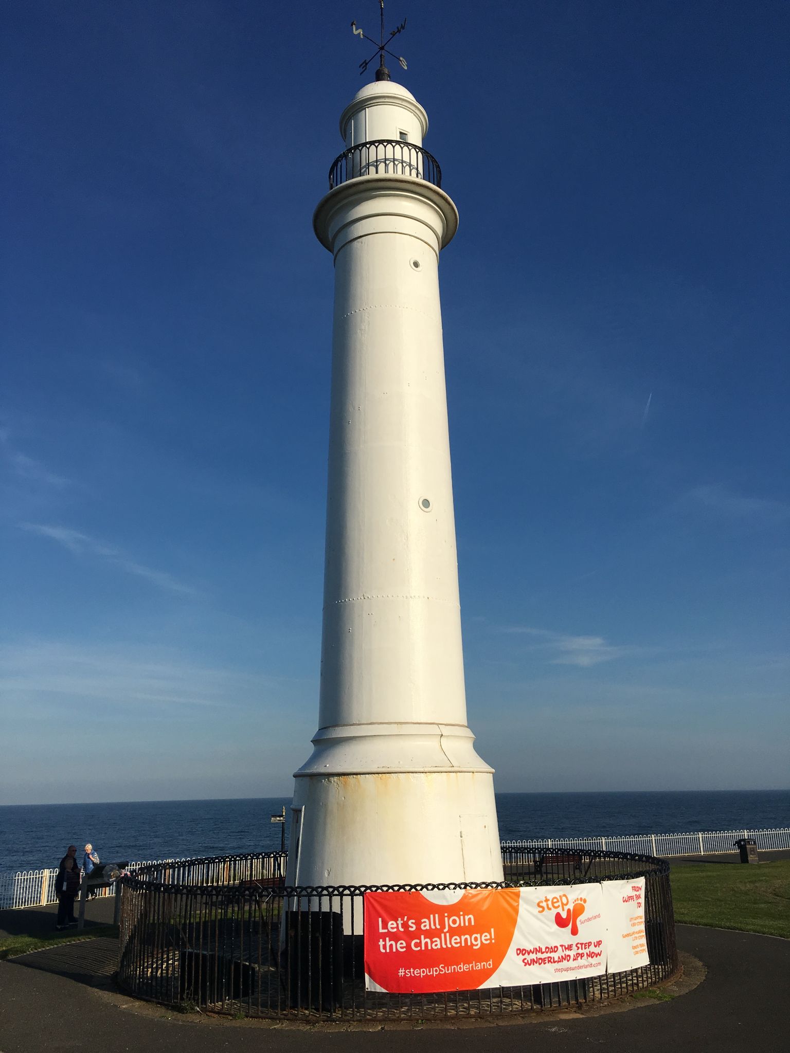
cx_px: 395
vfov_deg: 61.7
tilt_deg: +17.6
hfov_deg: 48.2
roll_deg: +1.3
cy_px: 526
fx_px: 882
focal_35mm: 29
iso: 25
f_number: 2.2
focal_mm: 4.15
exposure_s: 1/3497
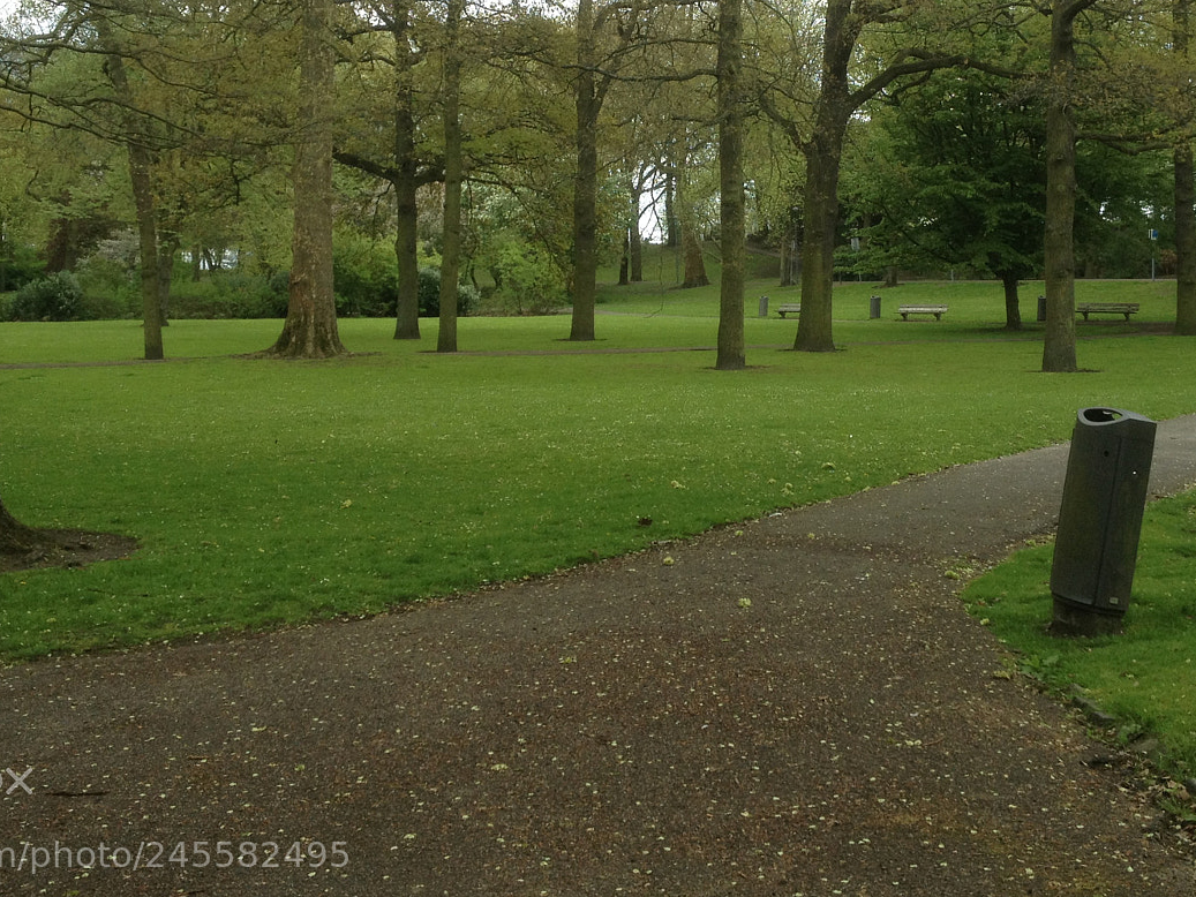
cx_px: 669
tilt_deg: +1.7
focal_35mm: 54
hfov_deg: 35.5
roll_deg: -0.3
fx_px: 1866
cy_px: 254
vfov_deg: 26.8
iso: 50
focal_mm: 4.28
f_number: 2.4
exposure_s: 1/361
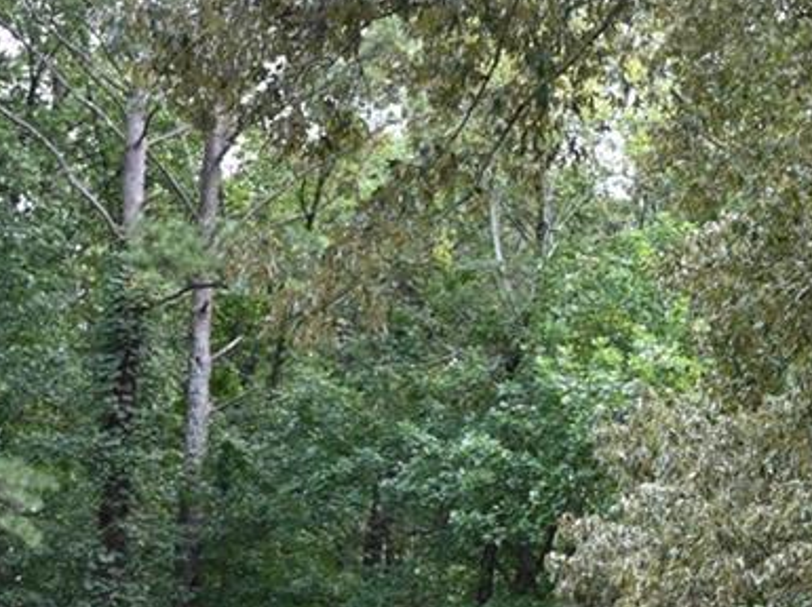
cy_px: 603
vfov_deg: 16.4
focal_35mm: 88
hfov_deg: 20.6
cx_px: 1002
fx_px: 2069
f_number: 4.2
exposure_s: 1/200
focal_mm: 23
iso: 400
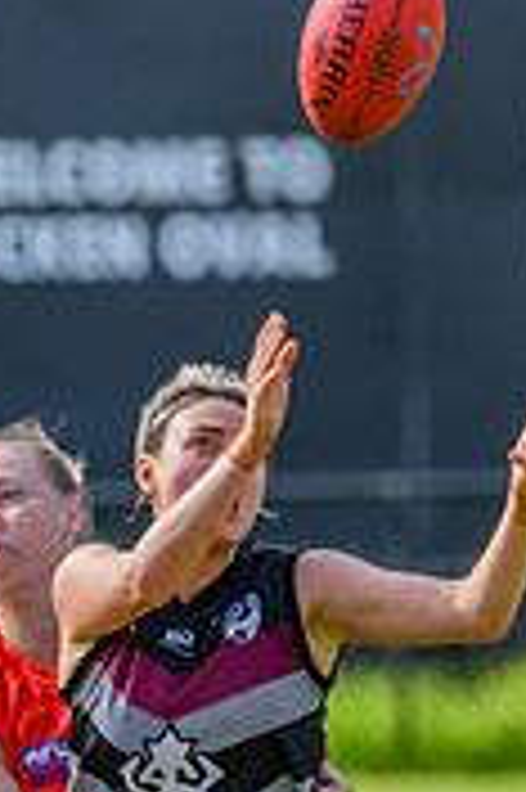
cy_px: 938
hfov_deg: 0.8
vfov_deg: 1.2
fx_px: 39130
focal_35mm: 1782
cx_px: 453
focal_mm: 420
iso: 800
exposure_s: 1/1600
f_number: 7.1
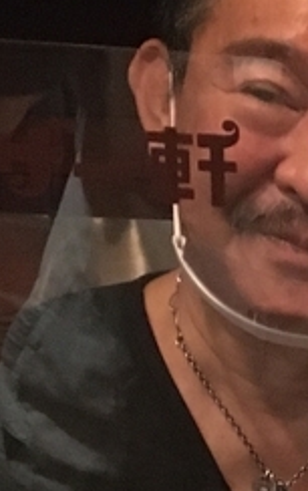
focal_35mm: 151
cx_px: 982
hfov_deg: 7.5
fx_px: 2023
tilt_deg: -15.0
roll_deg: -2.7
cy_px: 559
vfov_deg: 13.5
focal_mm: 4.15
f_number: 2.2
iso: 640
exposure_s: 1/15
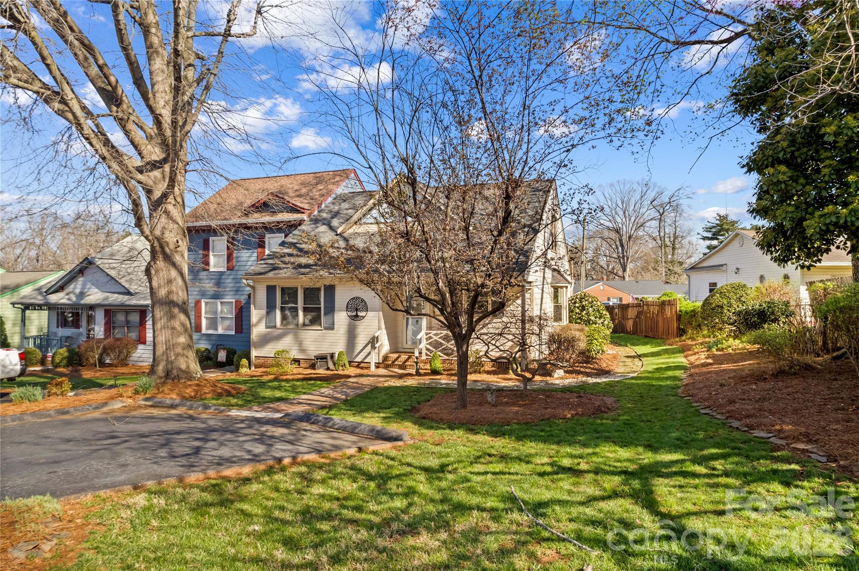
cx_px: 430
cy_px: 286
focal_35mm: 22
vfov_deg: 57.2
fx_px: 525
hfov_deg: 78.6
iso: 110
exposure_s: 1/500
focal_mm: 8.38
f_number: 2.8
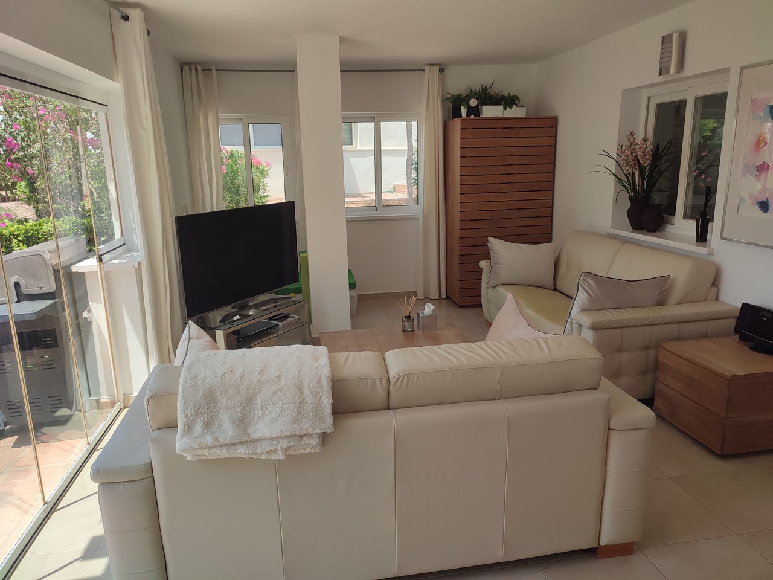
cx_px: 386
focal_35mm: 25
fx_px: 558
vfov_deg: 54.9
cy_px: 290
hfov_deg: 69.4
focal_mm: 6.04
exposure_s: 1/382
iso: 50
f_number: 1.9
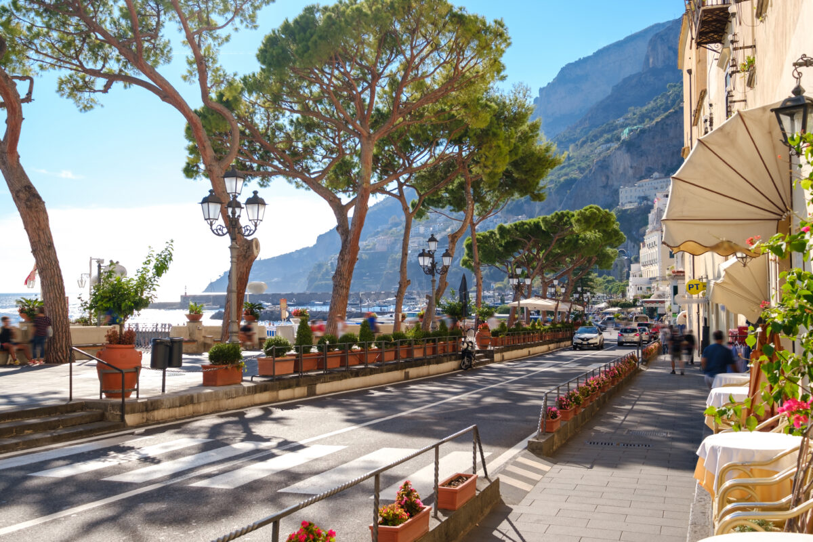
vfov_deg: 38.9
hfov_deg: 55.8
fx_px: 768
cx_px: 406
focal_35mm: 34
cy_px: 271
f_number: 5.6
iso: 80
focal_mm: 22.9
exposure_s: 1/400
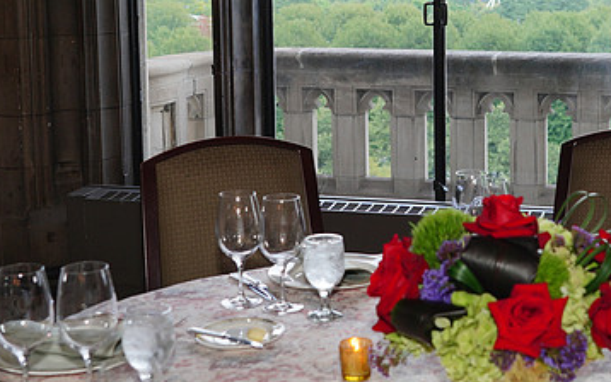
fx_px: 1183
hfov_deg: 28.4
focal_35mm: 71
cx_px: 485
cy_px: 71
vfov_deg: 18.2
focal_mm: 43
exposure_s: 1/80
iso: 500
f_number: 5.6
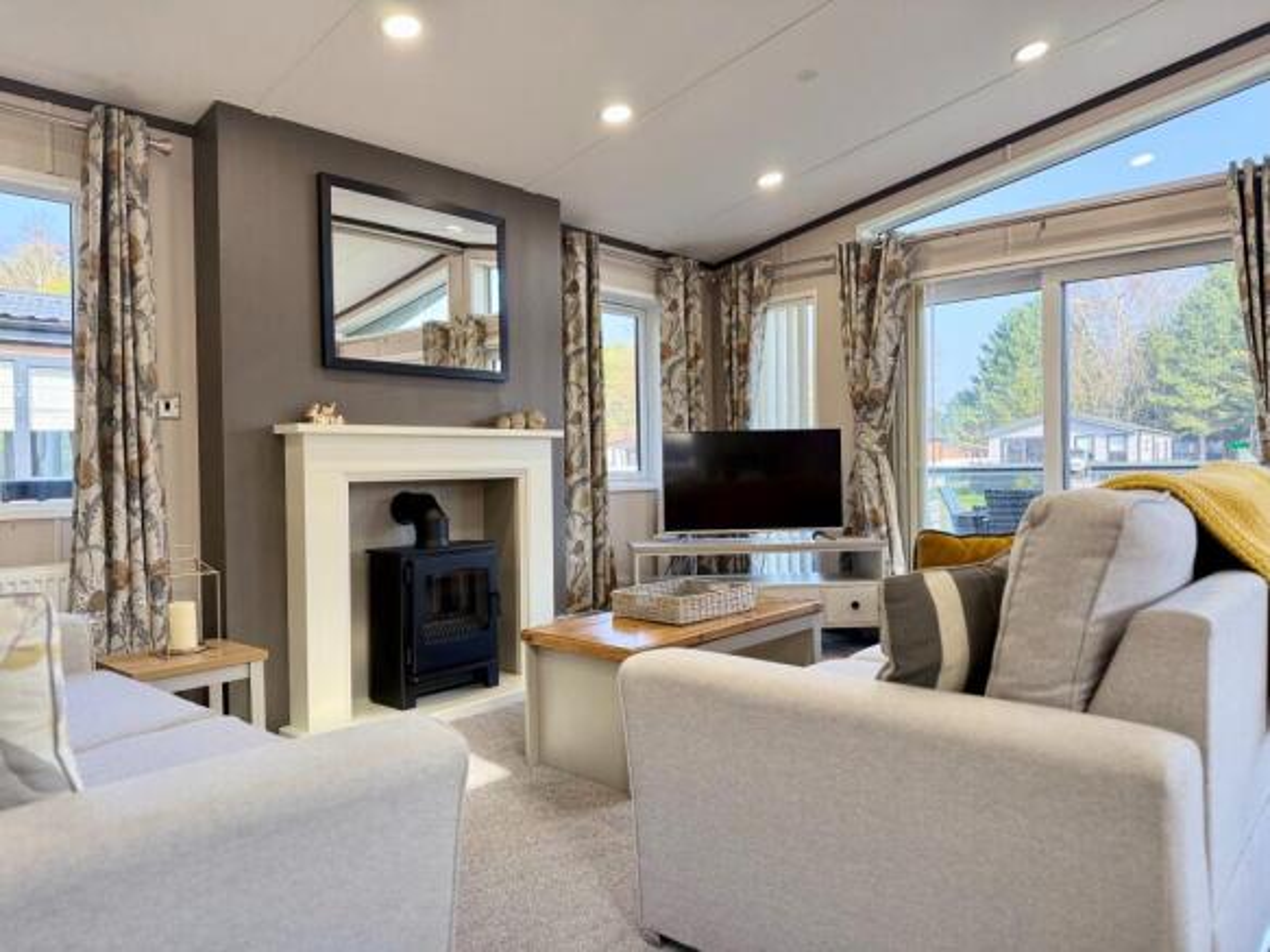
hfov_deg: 71.6
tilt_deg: -0.4
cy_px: 476
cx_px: 635
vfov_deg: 56.8
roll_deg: +1.2
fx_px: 880
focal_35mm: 24
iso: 100
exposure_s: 1/321
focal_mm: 6.76
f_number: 1.78
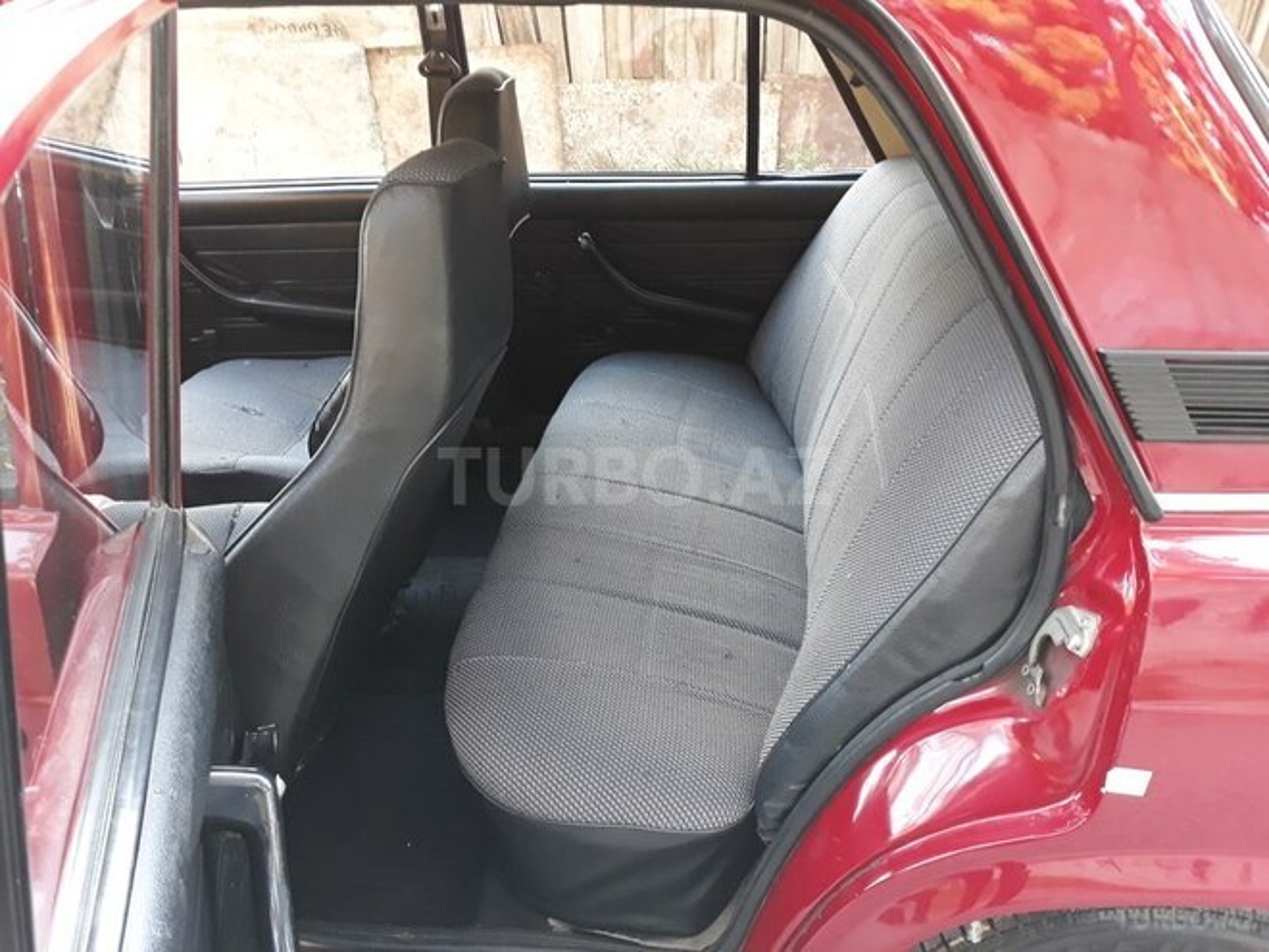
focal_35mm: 27
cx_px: 634
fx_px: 990
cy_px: 476
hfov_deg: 65.3
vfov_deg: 51.4
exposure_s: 1/33
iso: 200
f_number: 1.7
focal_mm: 3.71
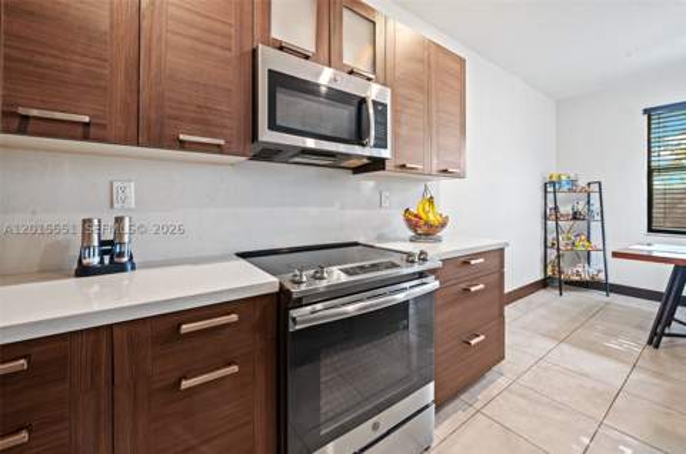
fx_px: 266
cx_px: 343
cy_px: 227
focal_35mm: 14
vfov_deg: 81.0
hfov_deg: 104.4
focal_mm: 14
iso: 200
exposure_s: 2.5
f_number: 8
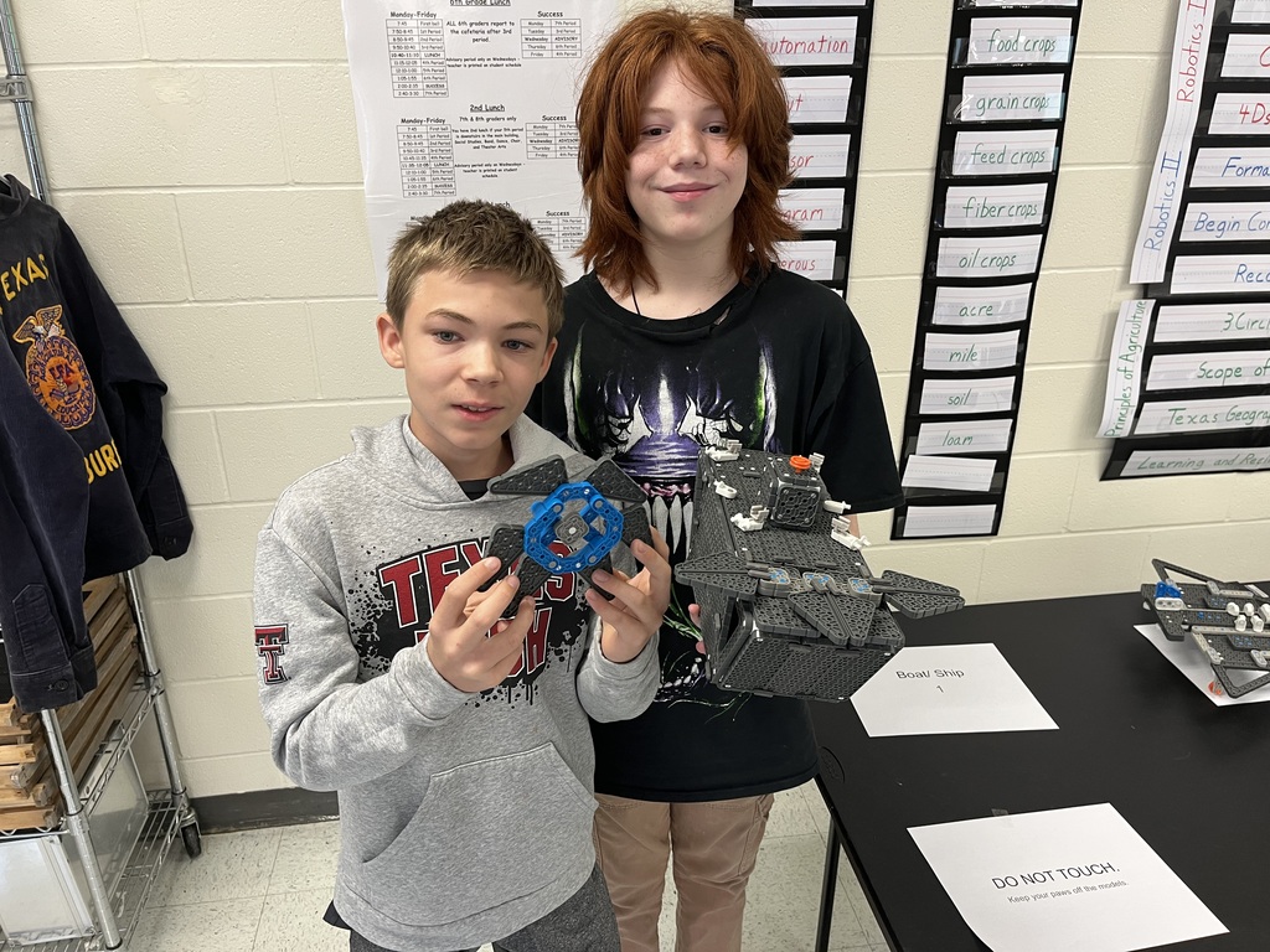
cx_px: 635
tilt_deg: -23.0
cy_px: 476
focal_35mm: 26
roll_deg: +0.5
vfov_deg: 53.1
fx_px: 954
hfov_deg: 67.3
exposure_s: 1/60
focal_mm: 5.1
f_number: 1.6
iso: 100
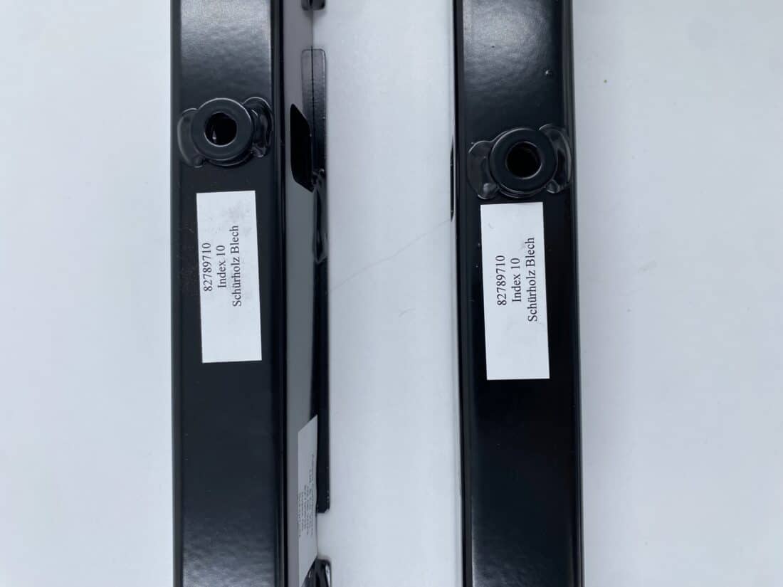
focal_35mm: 26
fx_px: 588
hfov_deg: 67.3
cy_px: 294
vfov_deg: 53.1
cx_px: 392
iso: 32
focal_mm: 4.25
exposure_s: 1/529
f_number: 1.8
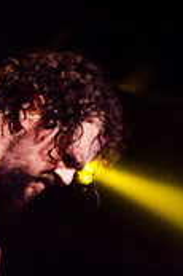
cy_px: 252
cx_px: 16
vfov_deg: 13.1
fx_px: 1192
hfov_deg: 8.7
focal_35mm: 156
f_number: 3.8
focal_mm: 40
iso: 1600
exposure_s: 1/80
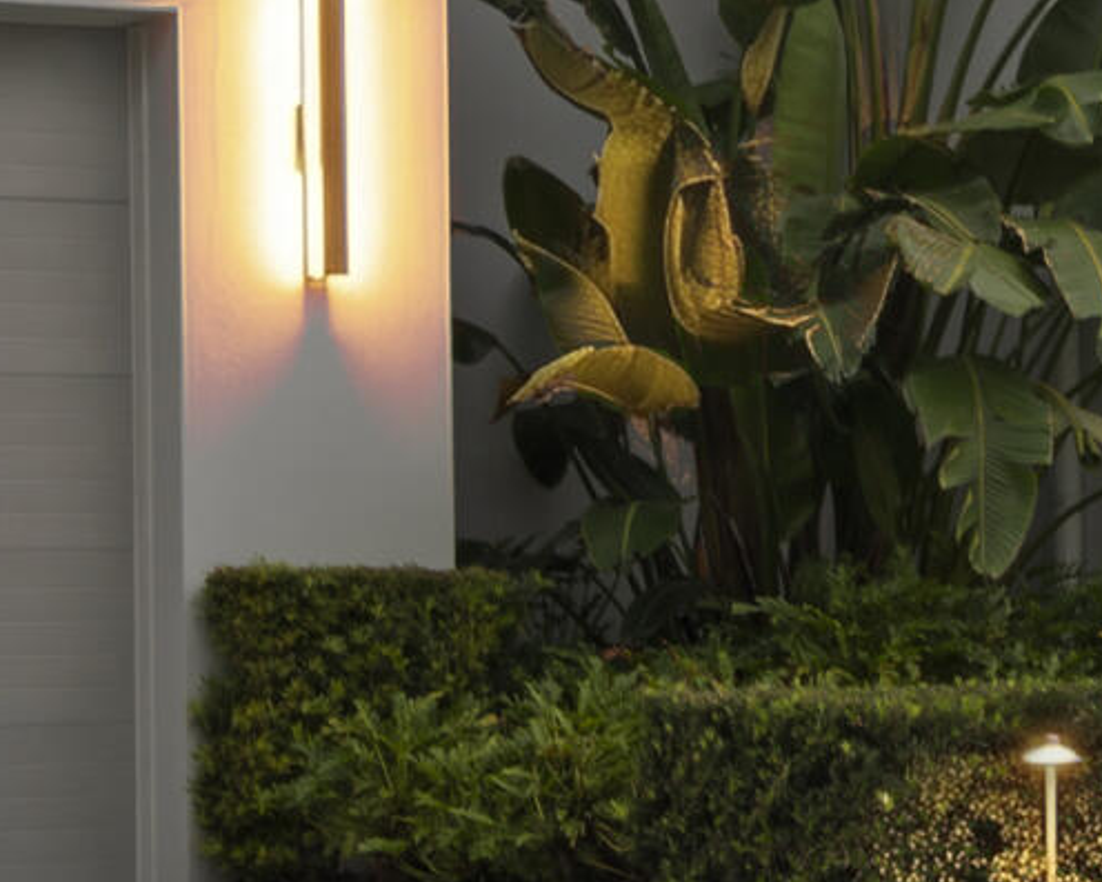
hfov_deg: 10.7
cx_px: 1369
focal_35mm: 176
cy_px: -731
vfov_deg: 8.4
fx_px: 5741
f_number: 8
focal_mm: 31
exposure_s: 1/50
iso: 200
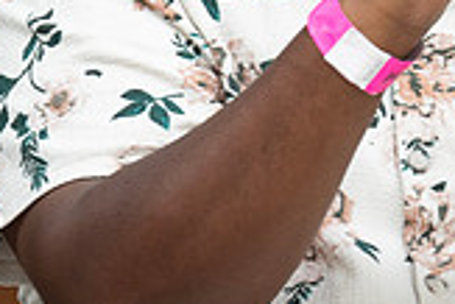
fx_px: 6211
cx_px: 391
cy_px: -230
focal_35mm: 491
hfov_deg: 4.2
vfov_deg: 2.8
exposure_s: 1/320
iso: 800
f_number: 6.3
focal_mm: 92
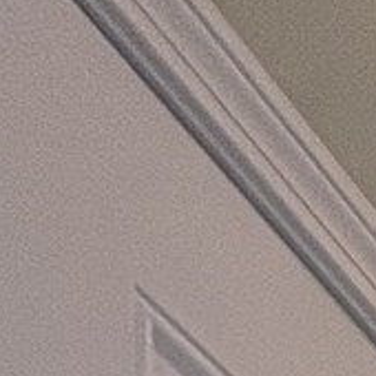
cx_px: 1216
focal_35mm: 112
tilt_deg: -2.5
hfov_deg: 10.1
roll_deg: -2.7
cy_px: 1473
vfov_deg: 8.4
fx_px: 1376
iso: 80
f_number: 2.2
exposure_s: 1/120
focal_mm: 2.22
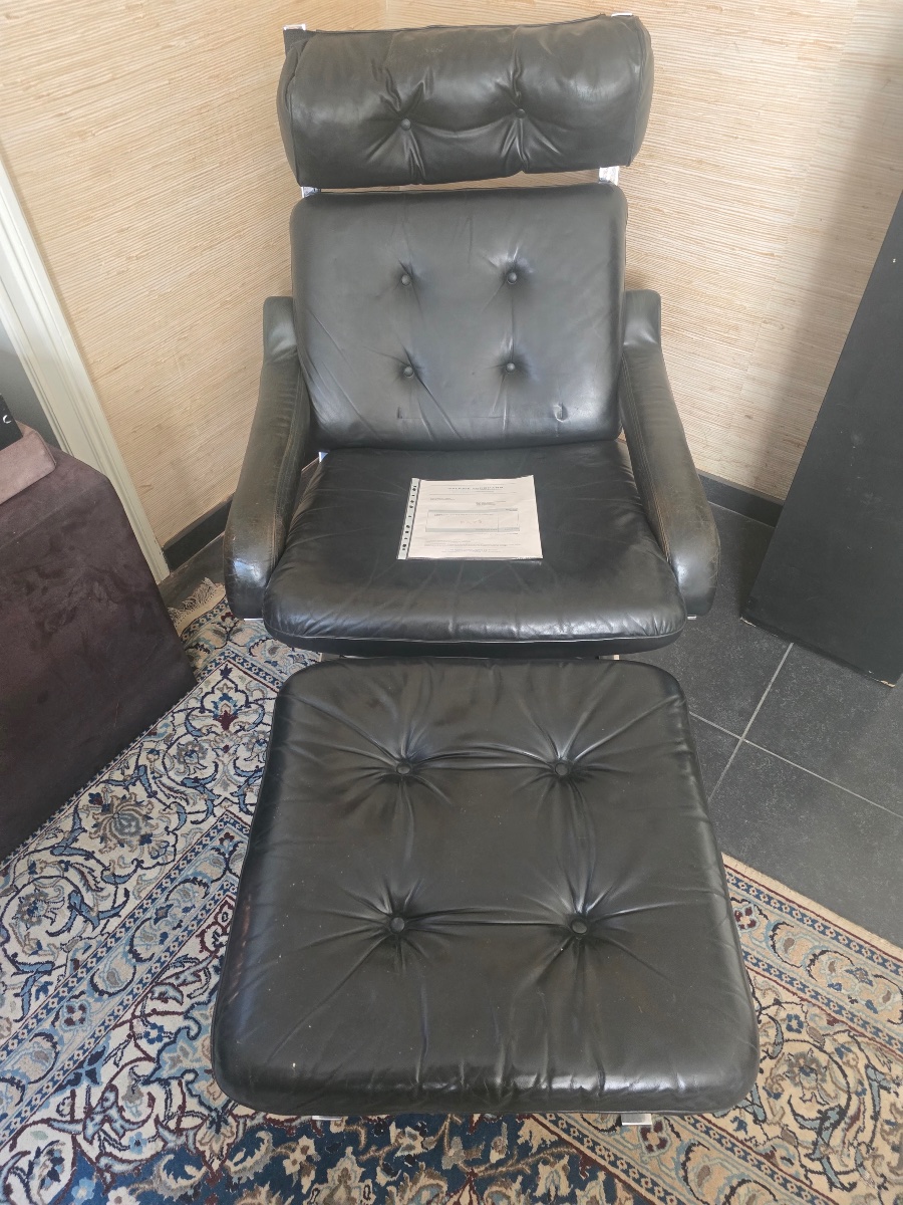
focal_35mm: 23
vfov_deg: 73.9
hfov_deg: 58.9
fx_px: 800
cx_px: 452
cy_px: 602
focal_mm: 6.3
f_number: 1.7
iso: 1000
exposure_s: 1/120
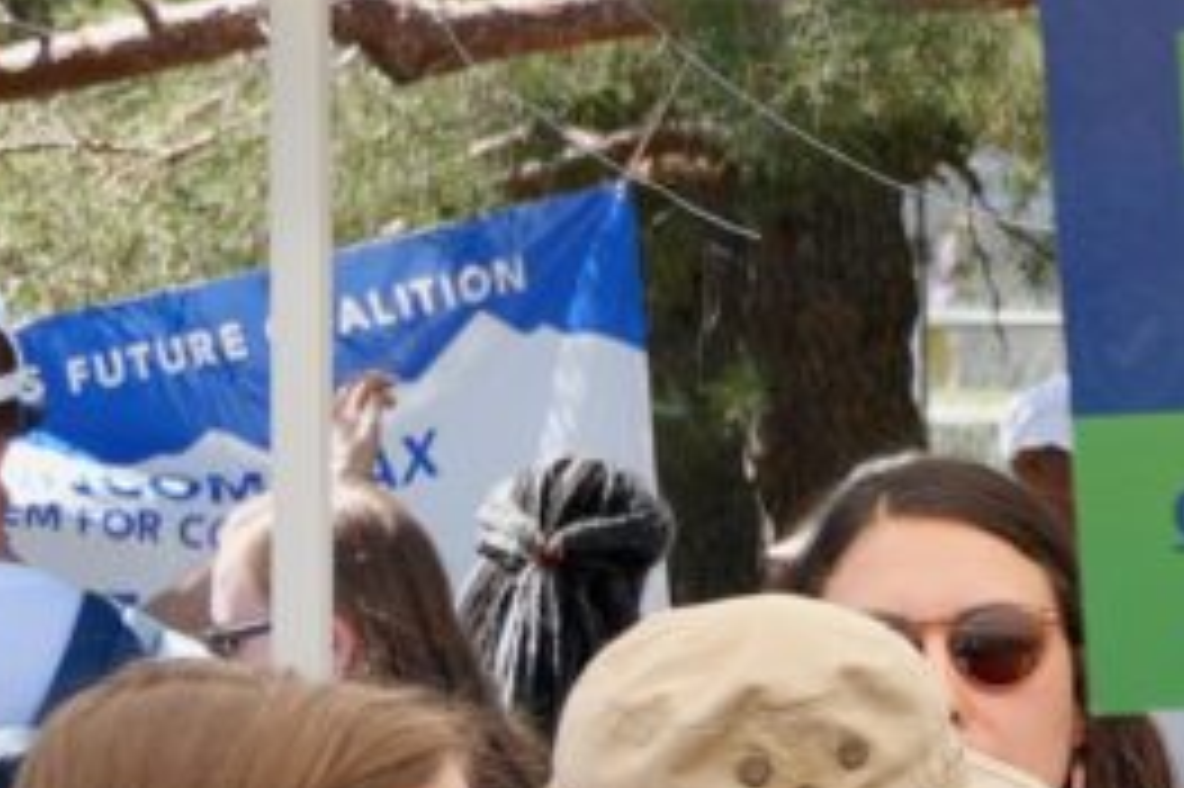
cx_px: 2237
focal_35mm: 272
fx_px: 8937
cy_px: 1504
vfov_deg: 5.0
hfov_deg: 7.3
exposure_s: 1/200
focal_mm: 31
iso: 100
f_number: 4.5
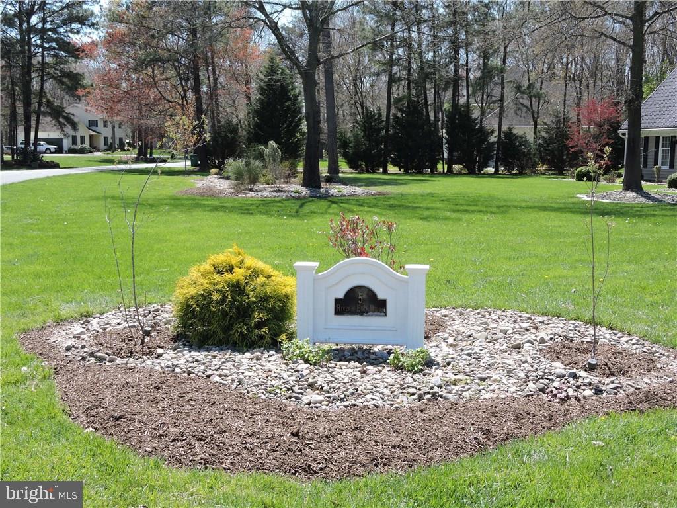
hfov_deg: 46.8
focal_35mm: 40
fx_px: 782
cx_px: 338
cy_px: 254
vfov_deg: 36.0
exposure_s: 1/400
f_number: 3.8
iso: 100
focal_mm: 7.2
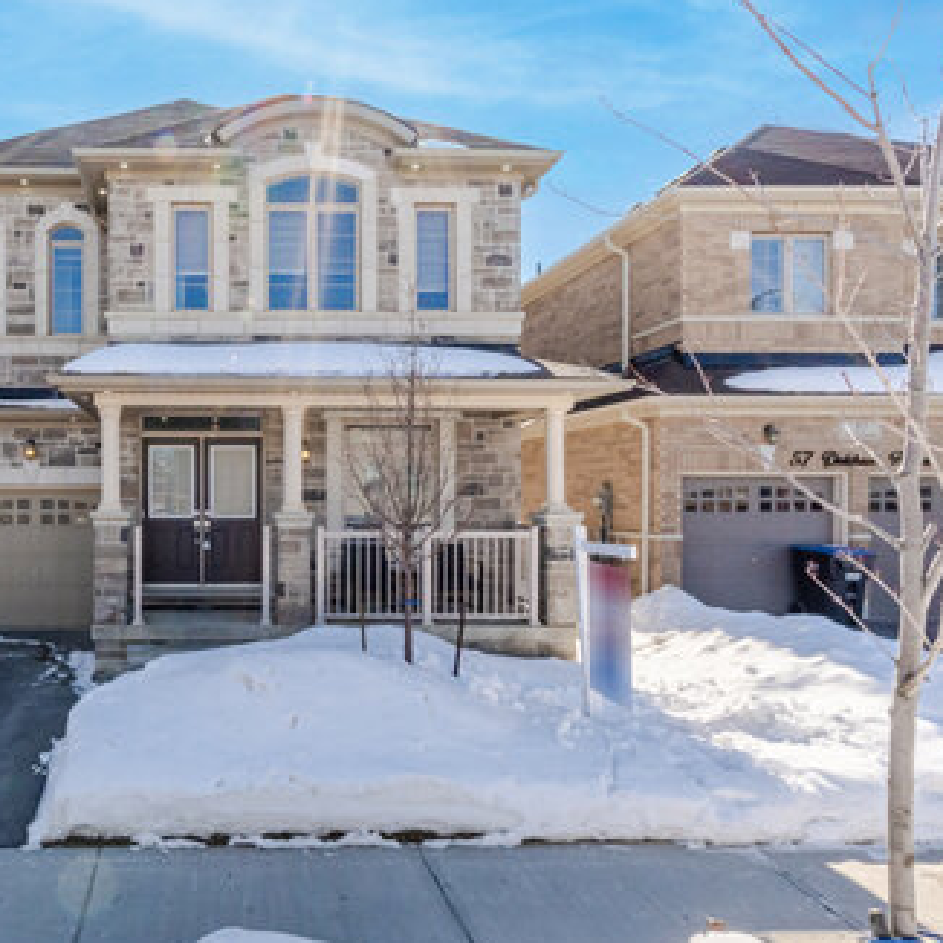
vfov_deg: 62.8
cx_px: 220
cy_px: 513
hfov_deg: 59.1
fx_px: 771
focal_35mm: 25
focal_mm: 10
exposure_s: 1/160
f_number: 22
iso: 320
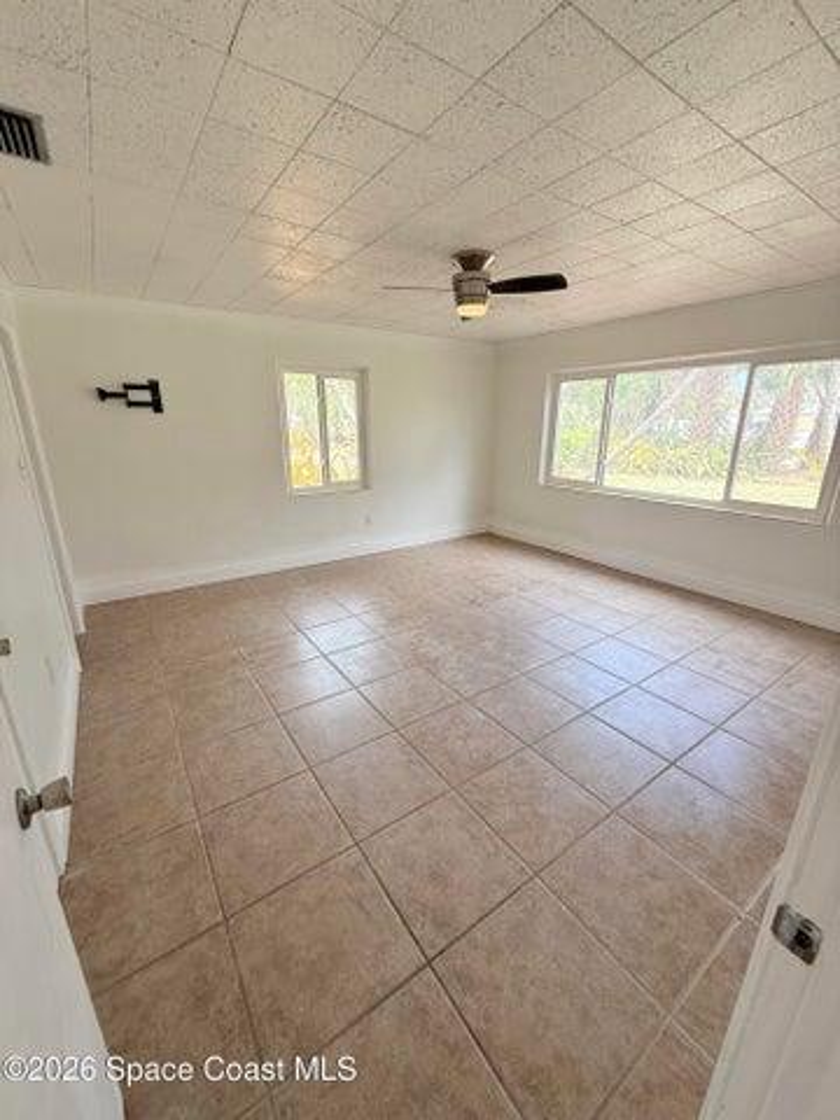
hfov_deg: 85.7
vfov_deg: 102.1
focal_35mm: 14
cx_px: 420
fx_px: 453
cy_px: 560
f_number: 2.2
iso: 64
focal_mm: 2.22
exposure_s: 1/205
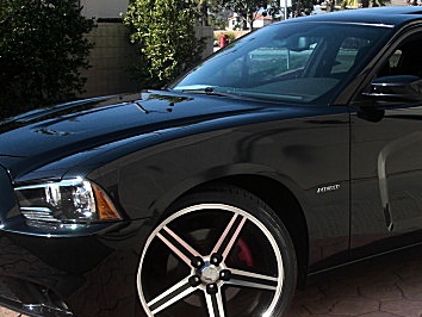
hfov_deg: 29.4
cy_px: 199
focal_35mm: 65
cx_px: 308
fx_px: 793
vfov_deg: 22.6
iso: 50
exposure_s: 1/400
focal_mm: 6.3
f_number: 2.8
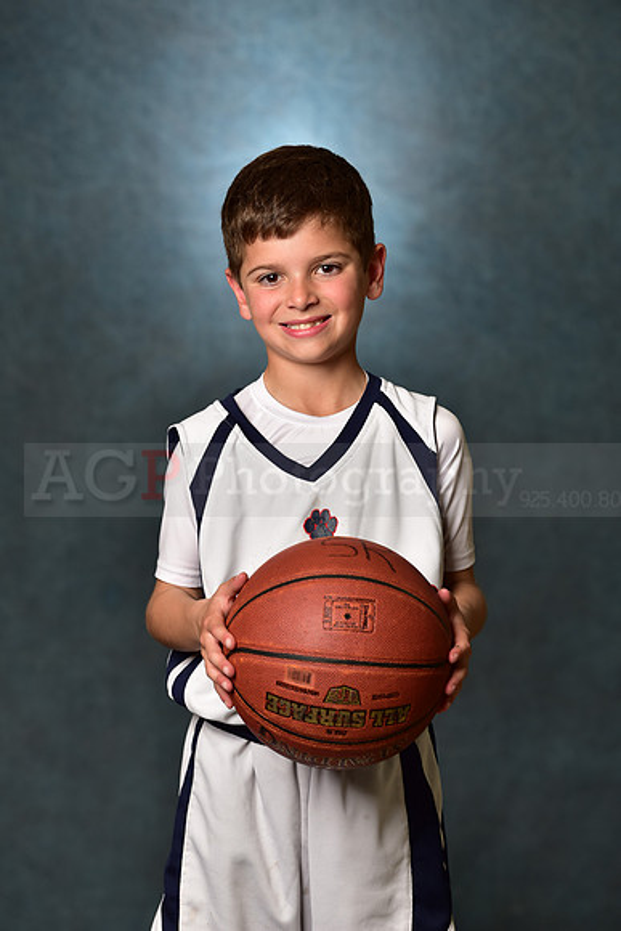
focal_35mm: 140
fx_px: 3620
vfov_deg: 14.7
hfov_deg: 9.8
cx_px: 310
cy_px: 466
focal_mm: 140
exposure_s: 1/160
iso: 250
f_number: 4.5
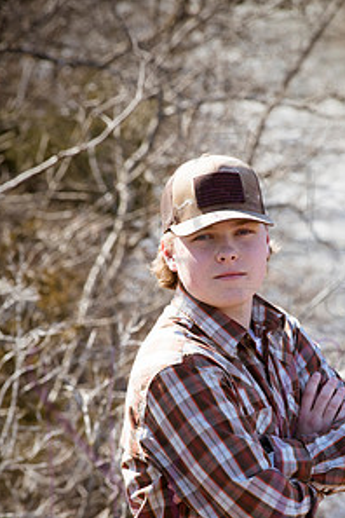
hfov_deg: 5.8
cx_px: 239
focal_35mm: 235
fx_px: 3378
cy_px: 365
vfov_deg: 8.8
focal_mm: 155
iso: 800
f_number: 11
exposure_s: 1/320
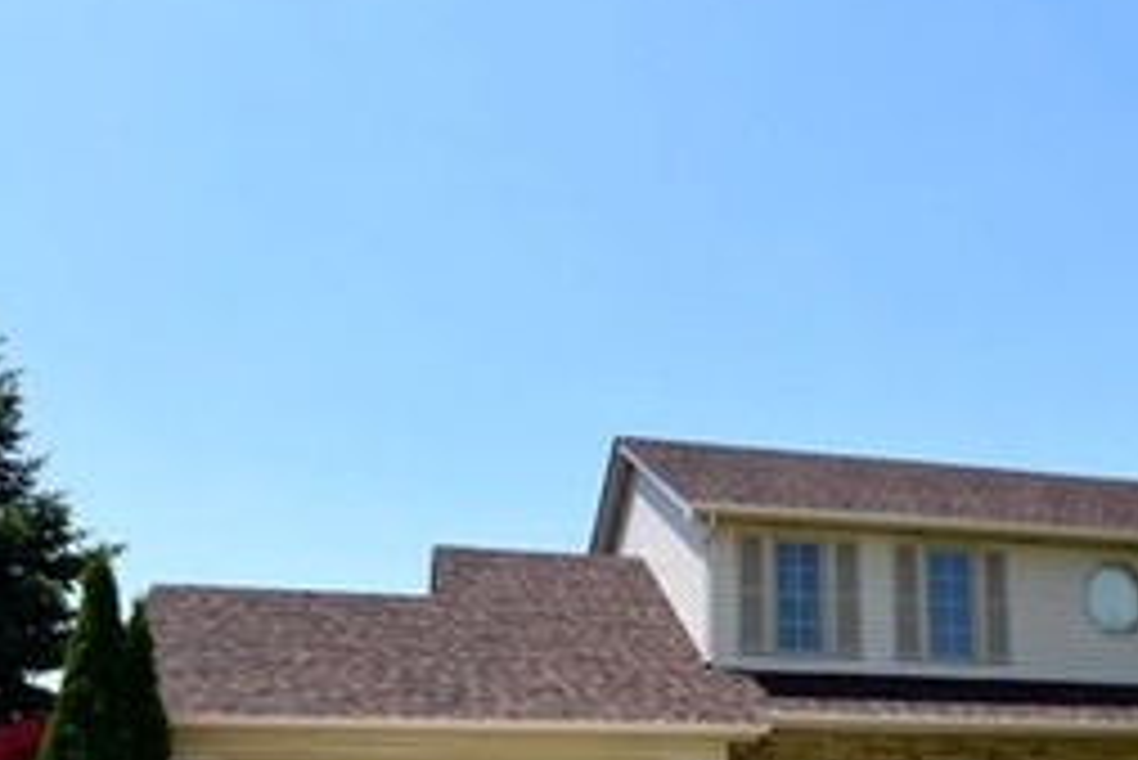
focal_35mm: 38
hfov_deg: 49.9
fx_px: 1202
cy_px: 715
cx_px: 742
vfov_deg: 32.9
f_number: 9
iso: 160
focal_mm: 10
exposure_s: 1/320
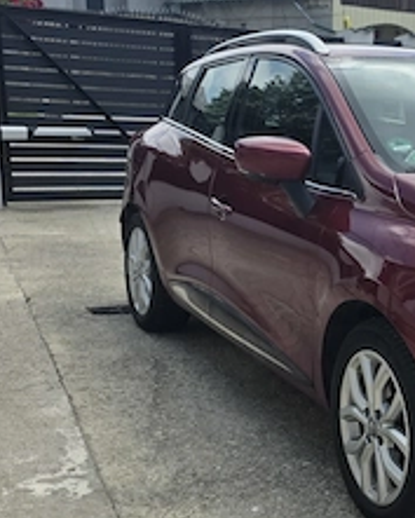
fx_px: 936
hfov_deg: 23.0
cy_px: 316
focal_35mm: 61
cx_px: 497
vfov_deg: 30.8
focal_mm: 6.3
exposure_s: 1/4539
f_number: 1.7
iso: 80
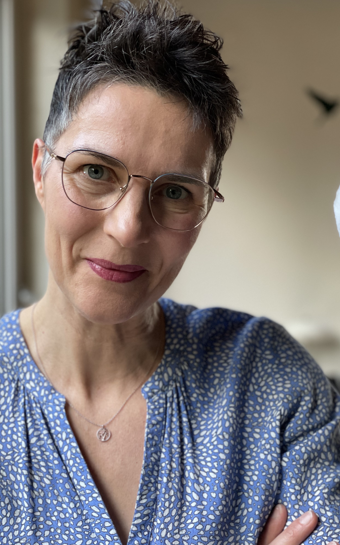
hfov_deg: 23.1
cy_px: 272
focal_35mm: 56
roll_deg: +1.3
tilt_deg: +4.8
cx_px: 156
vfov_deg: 36.3
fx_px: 830
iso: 250
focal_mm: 6
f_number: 2
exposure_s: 1/122
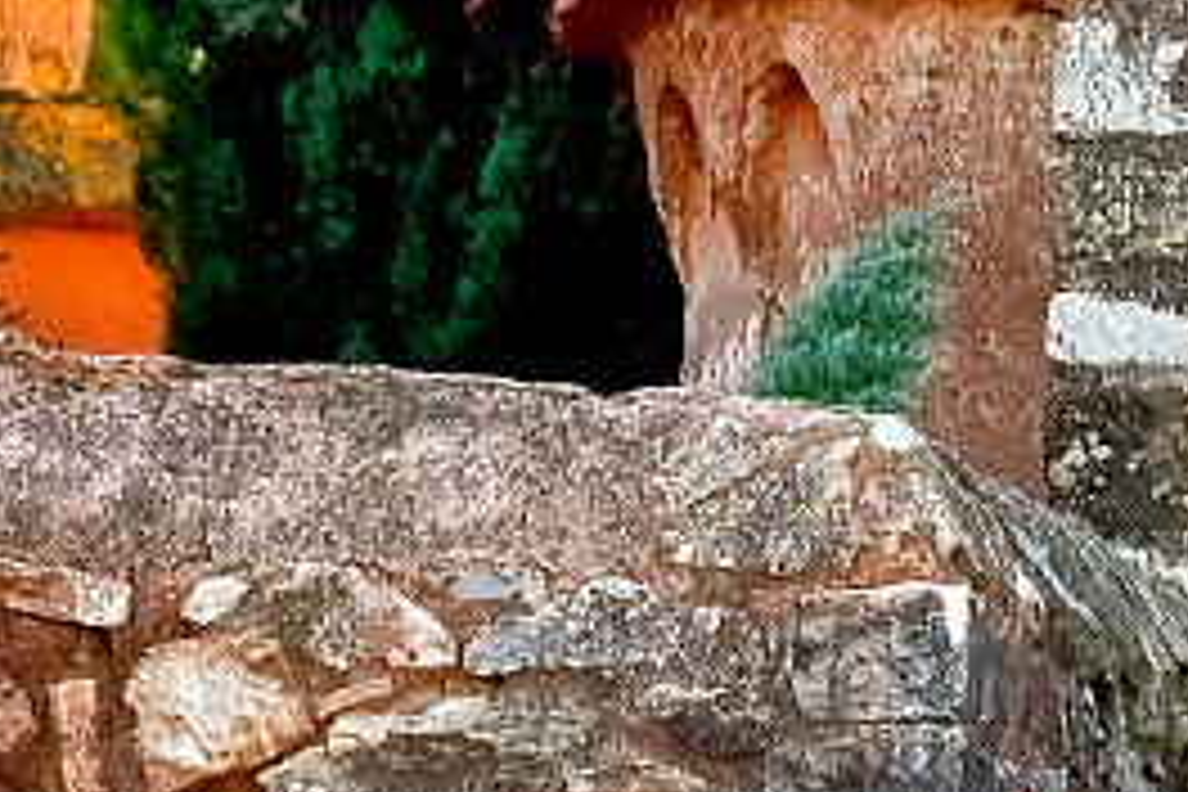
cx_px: 2300
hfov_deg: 4.0
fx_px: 17027
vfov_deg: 2.7
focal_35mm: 516
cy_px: -158
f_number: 6.3
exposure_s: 1/160
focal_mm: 85
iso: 560
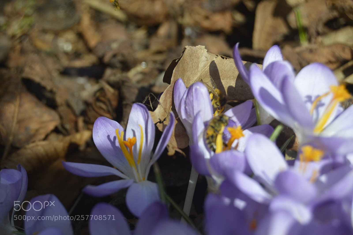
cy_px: 118
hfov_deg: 24.6
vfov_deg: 16.5
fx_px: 808
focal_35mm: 82
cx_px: 176
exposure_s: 1/250
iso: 100
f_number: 7.1
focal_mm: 55
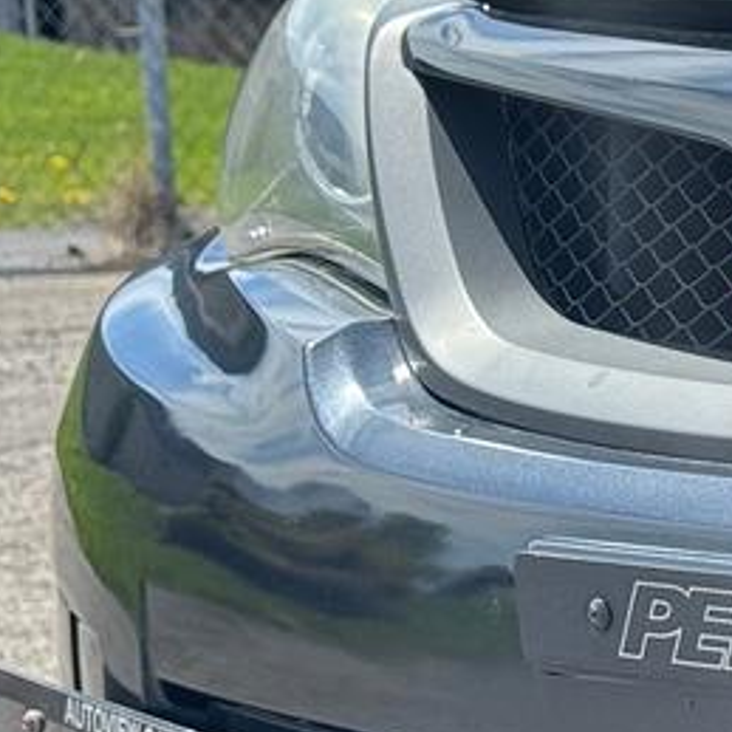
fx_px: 5024
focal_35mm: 210
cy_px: 701
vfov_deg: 8.3
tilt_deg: -7.3
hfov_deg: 7.8
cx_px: 1628
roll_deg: +1.4
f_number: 1.78
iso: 64
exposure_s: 1/1724
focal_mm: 6.76
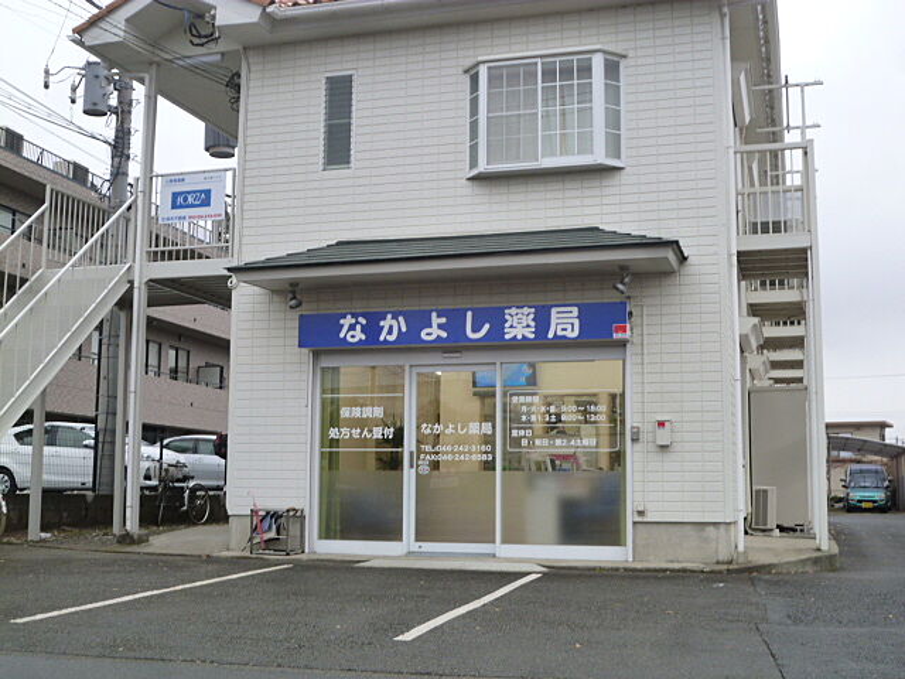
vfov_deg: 33.6
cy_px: 340
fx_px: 1124
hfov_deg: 43.9
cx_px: 452
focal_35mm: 43
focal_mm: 7.7
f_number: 3.7
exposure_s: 1/60
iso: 125
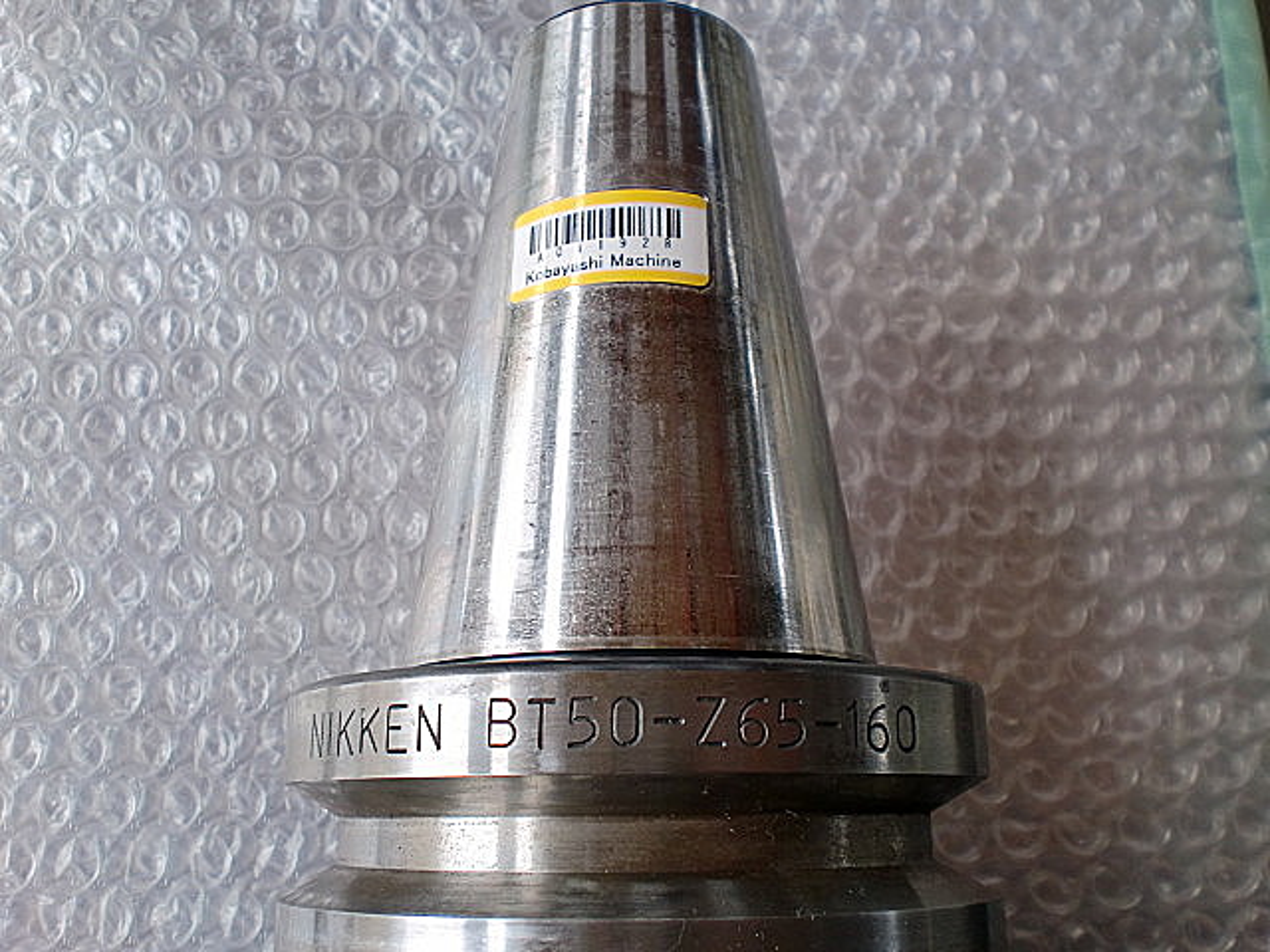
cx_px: 635
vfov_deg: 40.7
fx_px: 1284
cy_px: 476
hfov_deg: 52.6
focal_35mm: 35
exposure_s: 1/100
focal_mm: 6.3
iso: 64
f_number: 3.1
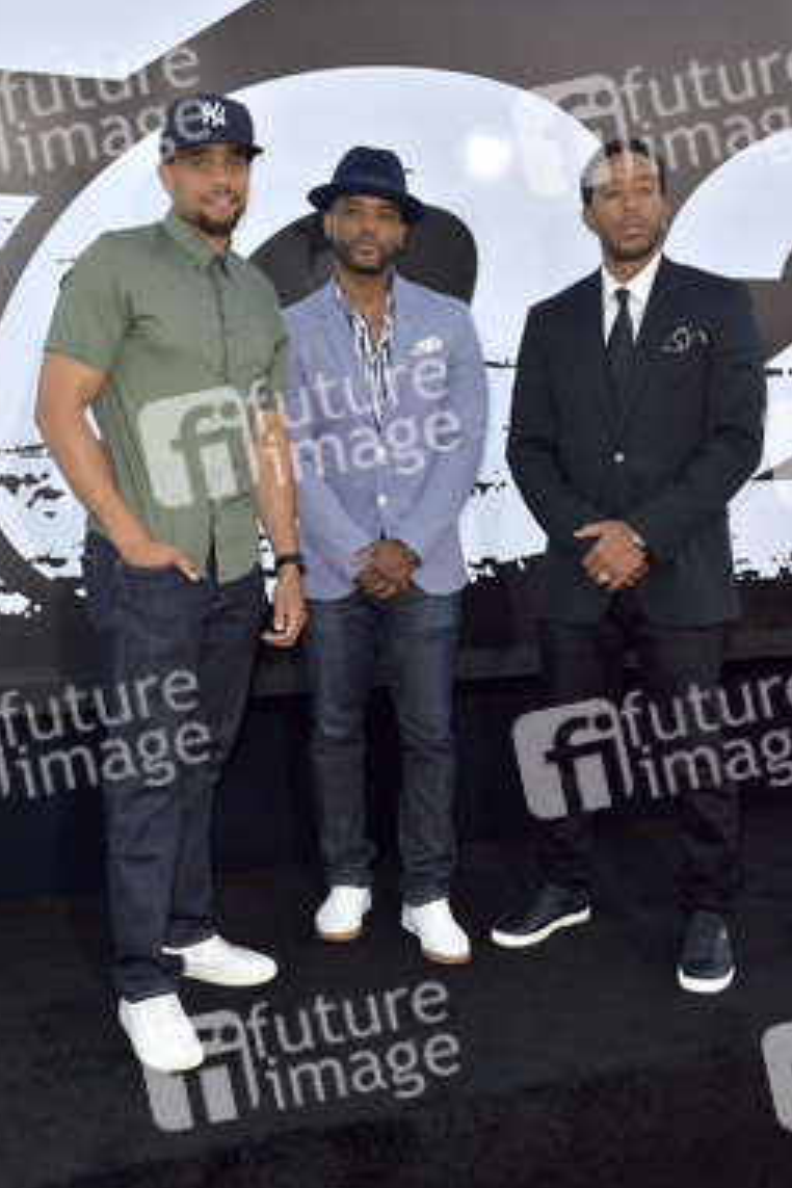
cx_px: 391
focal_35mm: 42
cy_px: 589
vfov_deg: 46.4
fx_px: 1386
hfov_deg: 31.9
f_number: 6.3
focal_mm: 40
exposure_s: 1/250
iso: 250
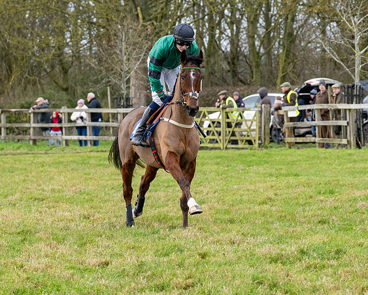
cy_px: 106
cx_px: 205
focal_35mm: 230
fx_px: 2507
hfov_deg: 8.4
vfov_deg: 6.7
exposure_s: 1/500
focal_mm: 95
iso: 800
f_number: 4
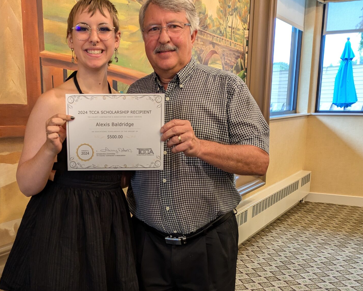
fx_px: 473
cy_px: 220
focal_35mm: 44
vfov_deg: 33.4
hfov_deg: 41.6
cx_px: 130
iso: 87
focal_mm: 5.43
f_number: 1.89
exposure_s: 1/40
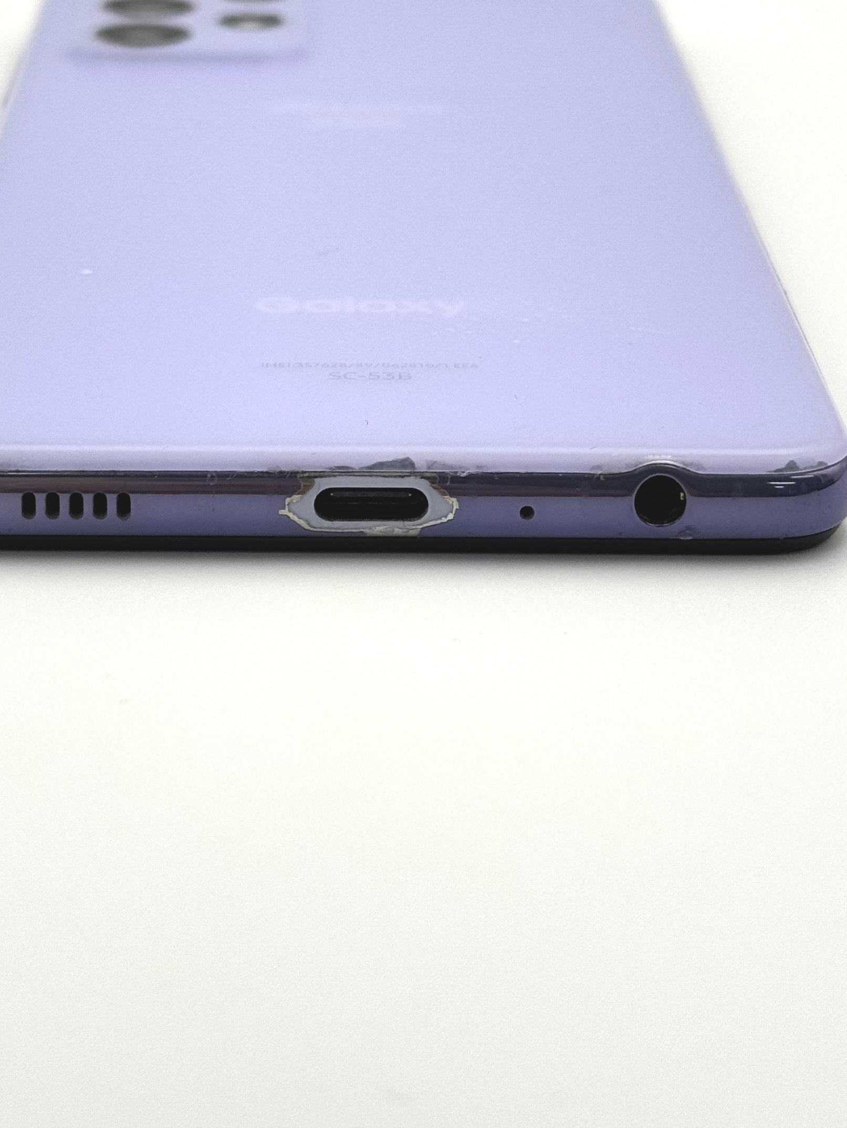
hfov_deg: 16.4
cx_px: 378
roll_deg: -1.6
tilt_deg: -19.8
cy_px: 285
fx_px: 2936
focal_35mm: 90
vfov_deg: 21.6
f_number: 1.78
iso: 64
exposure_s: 1/454
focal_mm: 6.76
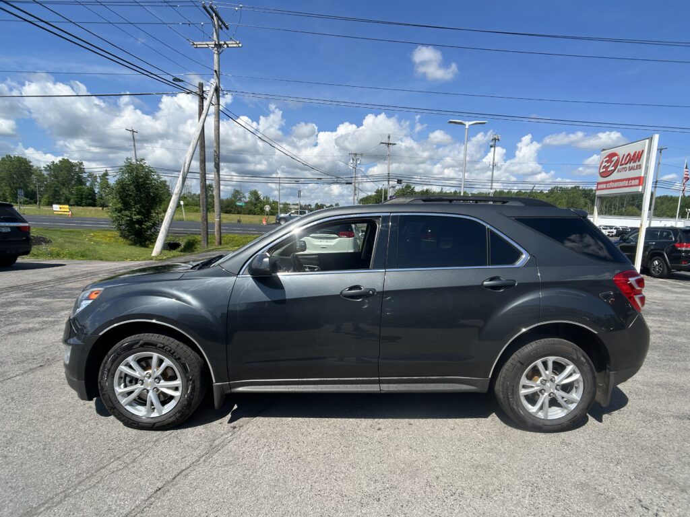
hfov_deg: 67.3
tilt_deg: -7.4
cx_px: 345
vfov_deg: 53.1
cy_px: 258
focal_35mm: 26
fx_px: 518
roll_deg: -2.5
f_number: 1.5
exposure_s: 1/4115
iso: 50
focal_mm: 5.7
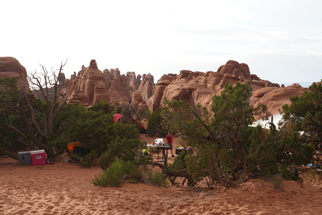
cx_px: 161
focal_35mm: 54
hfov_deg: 36.9
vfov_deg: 25.1
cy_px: 108
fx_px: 483
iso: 200
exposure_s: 1/100
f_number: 11
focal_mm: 54
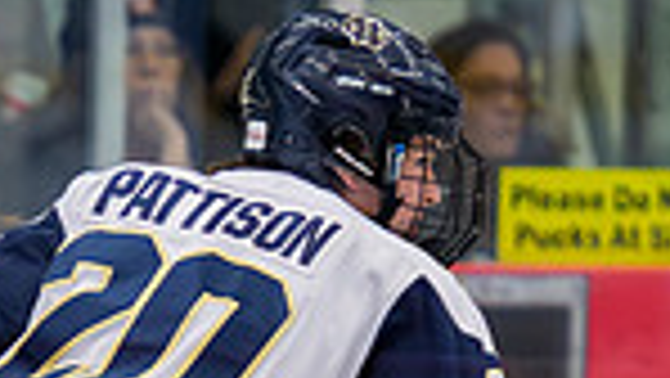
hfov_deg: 1.9
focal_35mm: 1155
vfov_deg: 1.1
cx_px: 27
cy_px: 641
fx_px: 20530
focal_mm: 160
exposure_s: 1/640
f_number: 3.2
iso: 2000
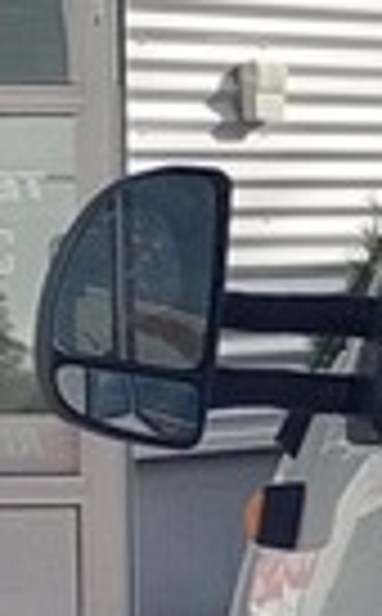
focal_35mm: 279
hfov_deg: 3.6
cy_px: 373
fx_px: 4672
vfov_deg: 7.5
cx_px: 2827
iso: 40
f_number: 1.8
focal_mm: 5.23
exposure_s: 1/1844
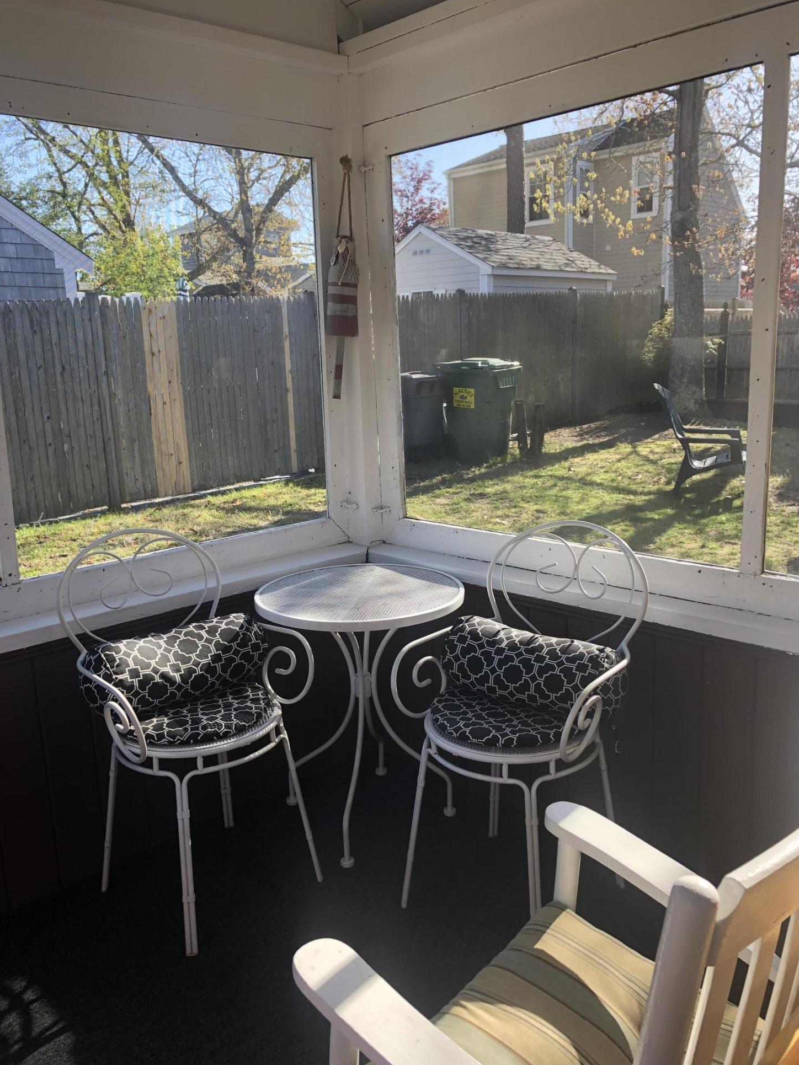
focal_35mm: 29
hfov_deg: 48.2
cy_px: 540
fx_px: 893
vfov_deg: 61.7
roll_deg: +1.8
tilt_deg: -11.5
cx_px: 407
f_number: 1.8
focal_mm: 4
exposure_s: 1/186
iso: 20
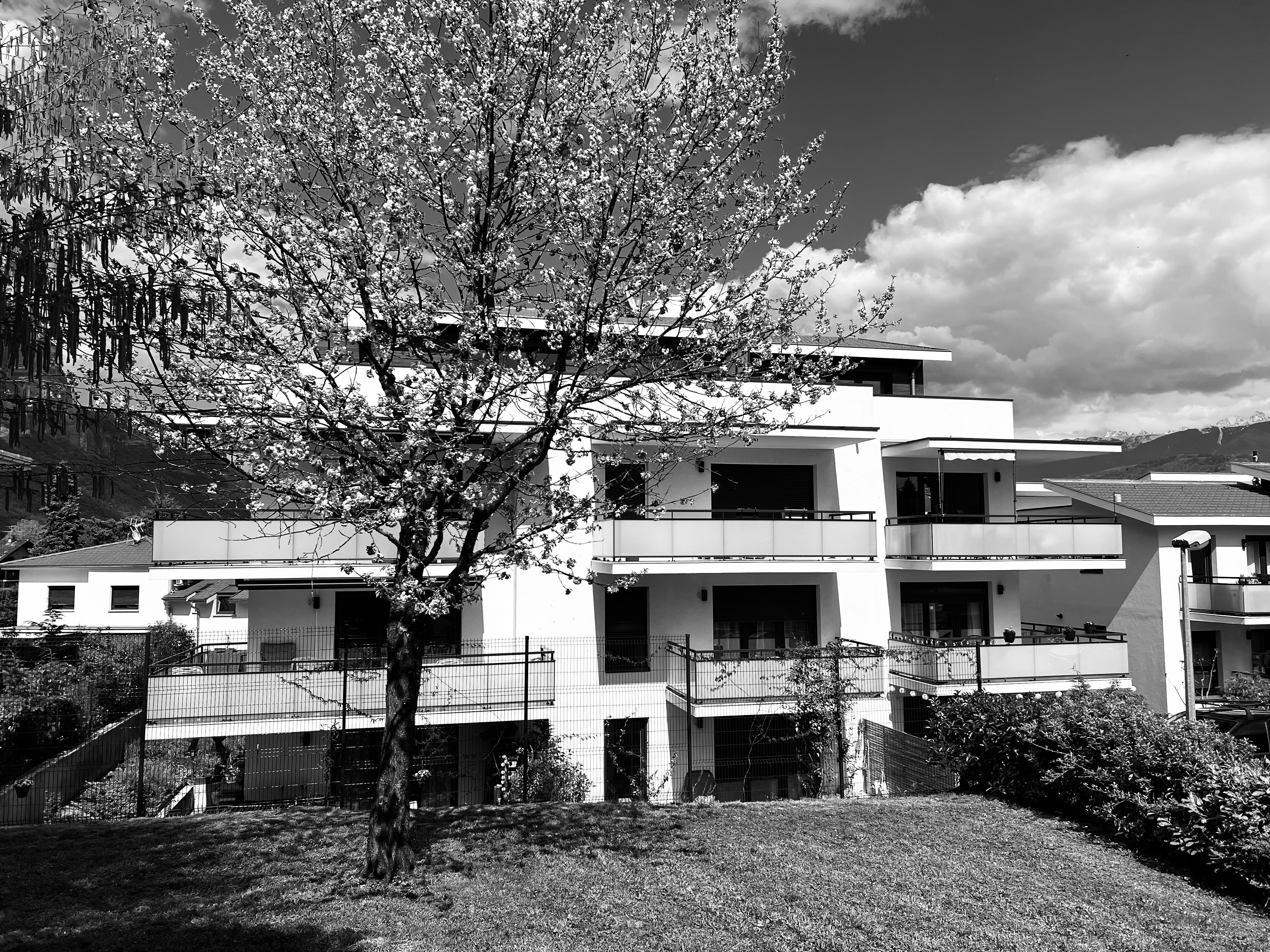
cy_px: 476
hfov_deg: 67.3
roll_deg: +1.0
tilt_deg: +5.3
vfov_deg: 53.1
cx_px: 635
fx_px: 954
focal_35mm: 26
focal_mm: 5.7
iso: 50
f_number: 1.5
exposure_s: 1/8000
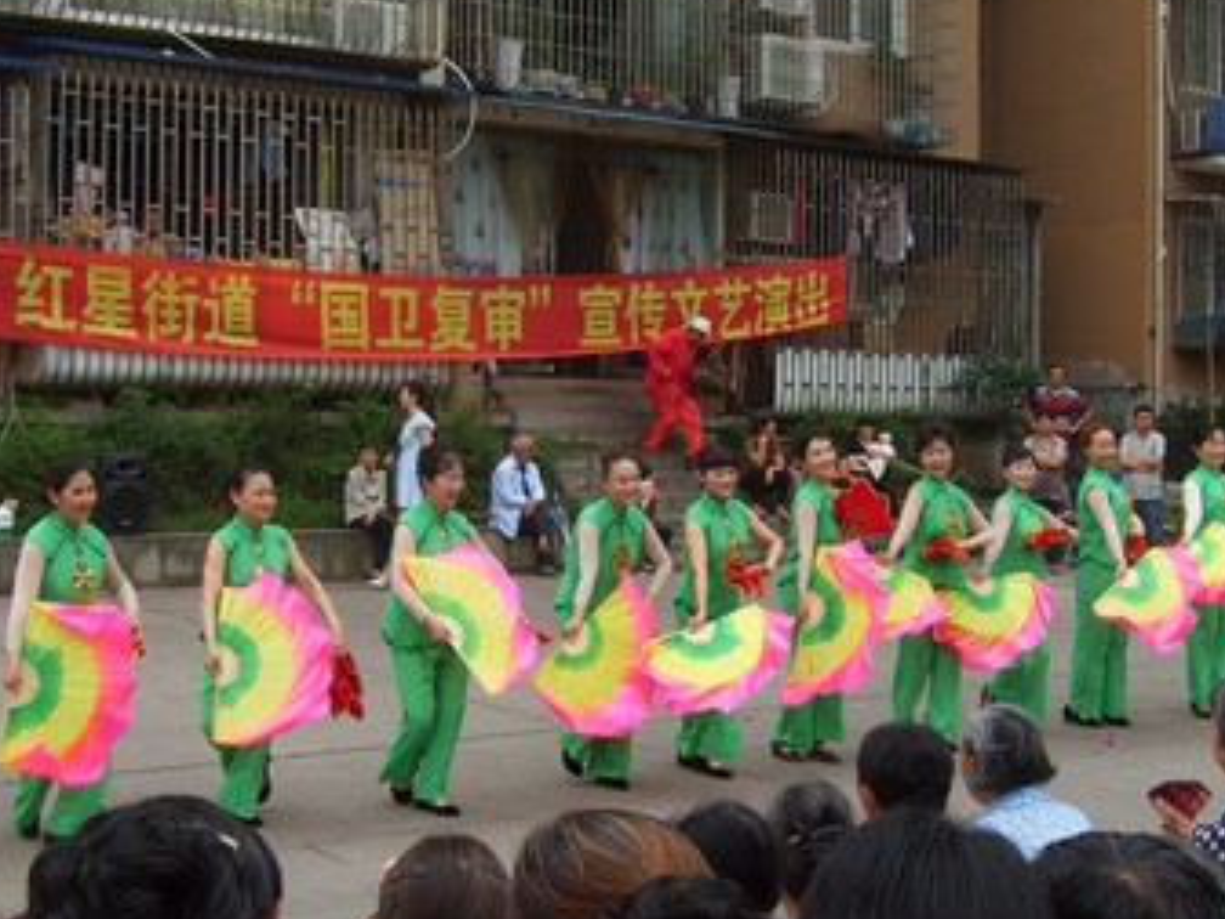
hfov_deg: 33.2
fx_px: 2053
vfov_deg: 25.2
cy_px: 512
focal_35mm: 58
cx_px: 532
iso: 80
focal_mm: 6.6
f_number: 3.5
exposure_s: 1/250
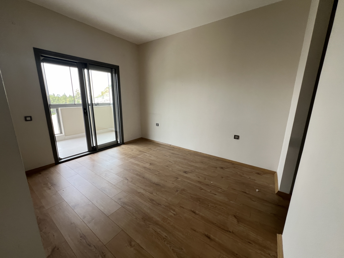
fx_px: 129
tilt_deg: -13.3
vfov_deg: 89.9
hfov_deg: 106.2
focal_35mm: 13
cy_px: 129
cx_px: 172
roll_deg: -0.2
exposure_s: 1/99
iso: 64
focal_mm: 1.57
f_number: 1.8
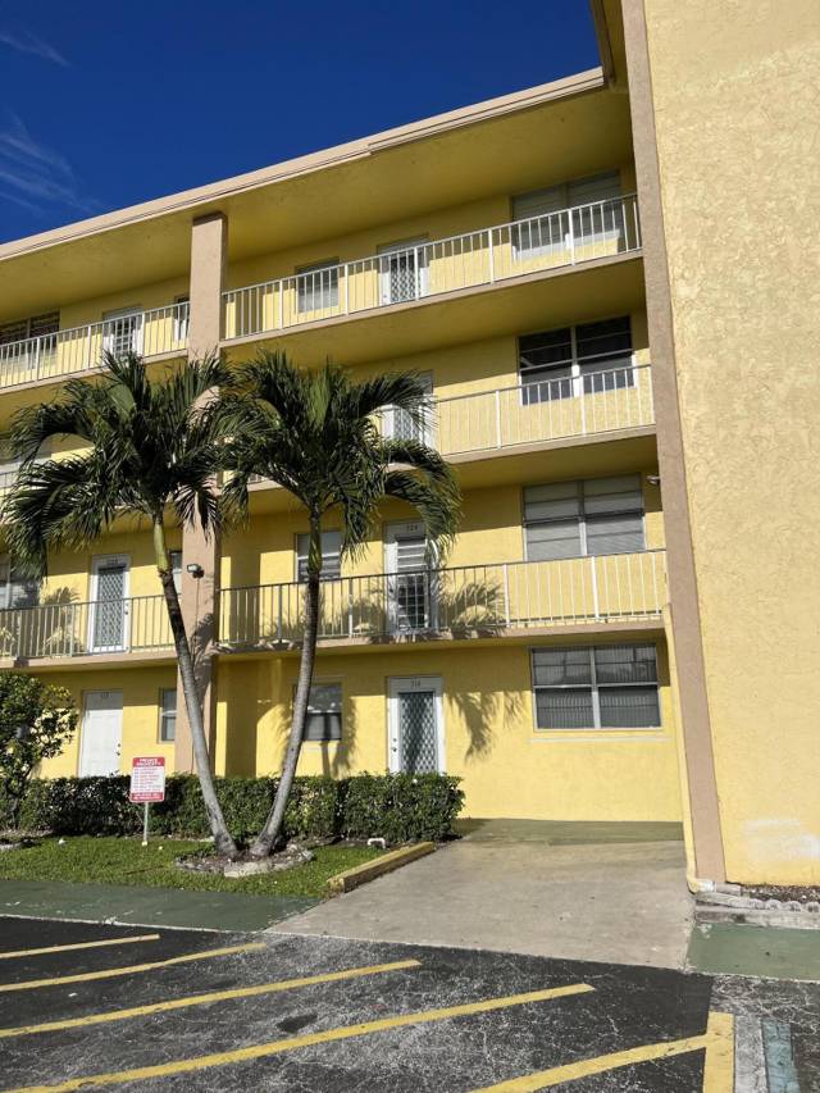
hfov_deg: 53.1
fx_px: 821
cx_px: 410
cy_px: 546
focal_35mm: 26
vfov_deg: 67.3
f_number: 1.5
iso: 50
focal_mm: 5.7
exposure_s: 1/10309
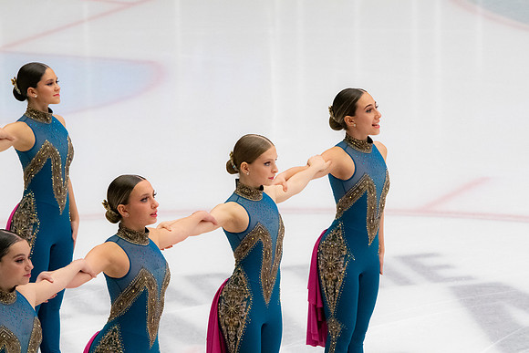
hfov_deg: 7.6
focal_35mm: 270
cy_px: 176
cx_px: 264
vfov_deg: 5.1
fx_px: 3968
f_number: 8
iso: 3200
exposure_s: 1/320
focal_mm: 180
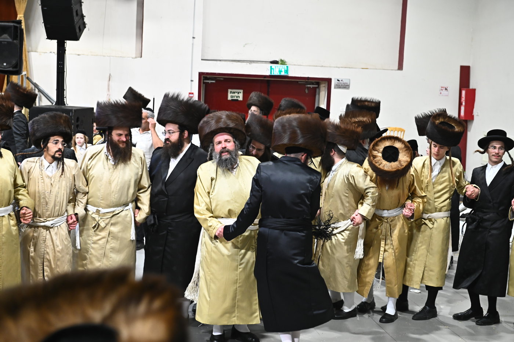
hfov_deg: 28.8
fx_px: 999
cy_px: 171
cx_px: 257
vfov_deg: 19.5
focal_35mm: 70
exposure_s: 1/125
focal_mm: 70
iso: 2500
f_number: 4.5
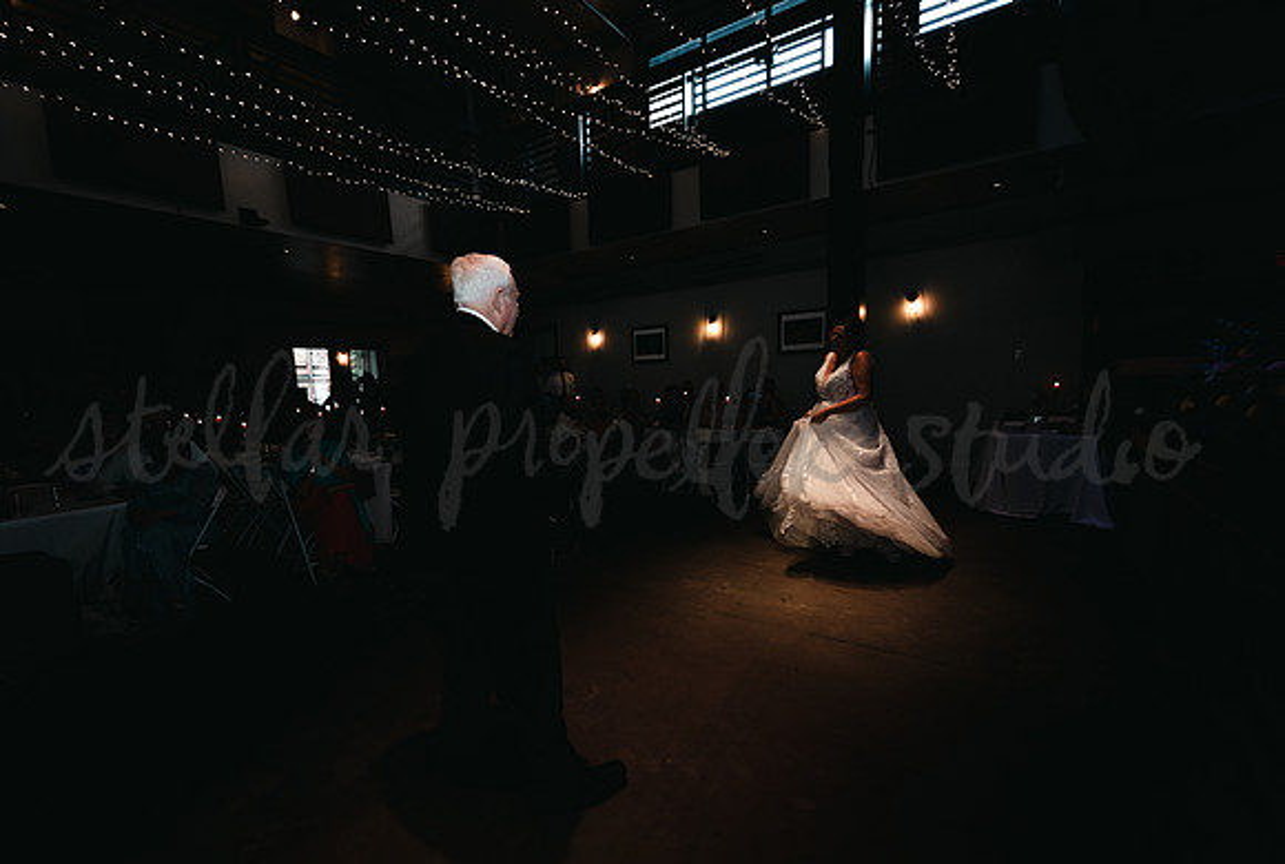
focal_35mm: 15
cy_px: 457
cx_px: 598
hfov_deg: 98.4
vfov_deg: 75.9
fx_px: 553
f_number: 4.5
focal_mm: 14.5
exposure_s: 1/100
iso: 1000
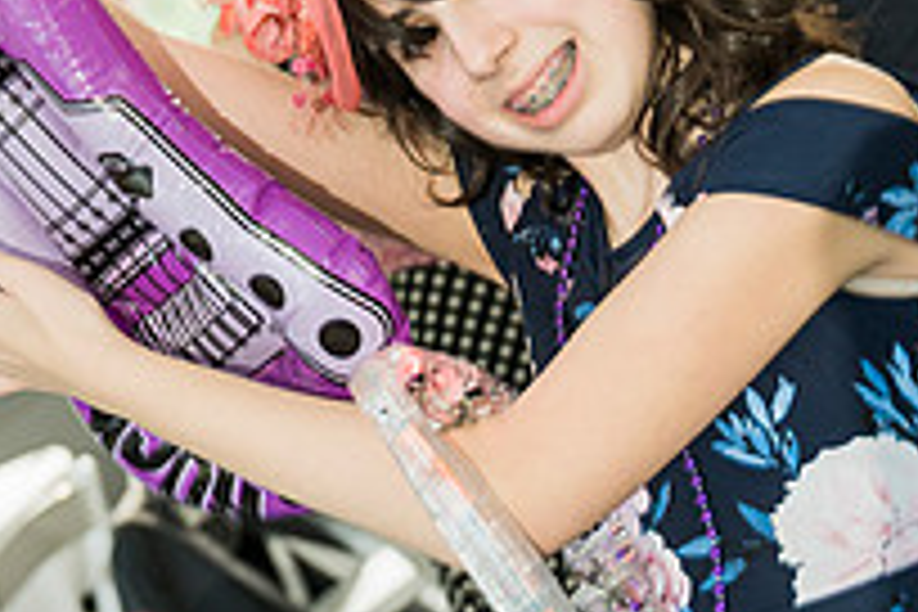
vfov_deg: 11.9
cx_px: 180
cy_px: -2
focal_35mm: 114
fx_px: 2907
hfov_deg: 17.8
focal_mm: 40
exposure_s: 1/200
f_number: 3.5
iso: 1250
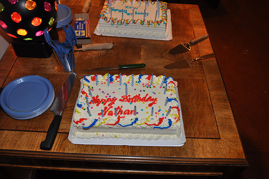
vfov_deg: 43.5
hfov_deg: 62.0
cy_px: 90
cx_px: 134
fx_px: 224
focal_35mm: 30
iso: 280
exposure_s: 1/60
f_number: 4
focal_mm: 20
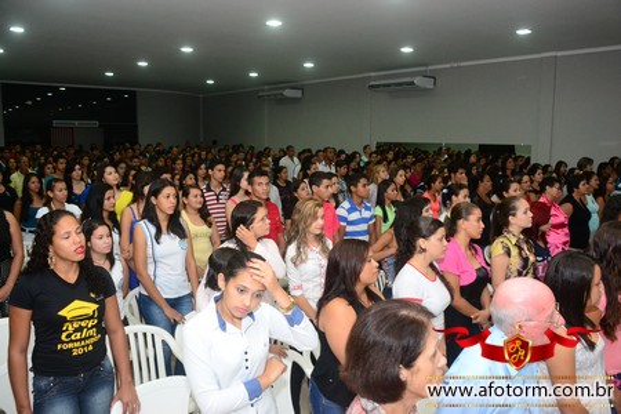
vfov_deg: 43.6
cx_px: 310
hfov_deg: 61.9
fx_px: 517
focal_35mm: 30
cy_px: 207
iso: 1600
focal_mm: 20
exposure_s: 1/60
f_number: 5.6
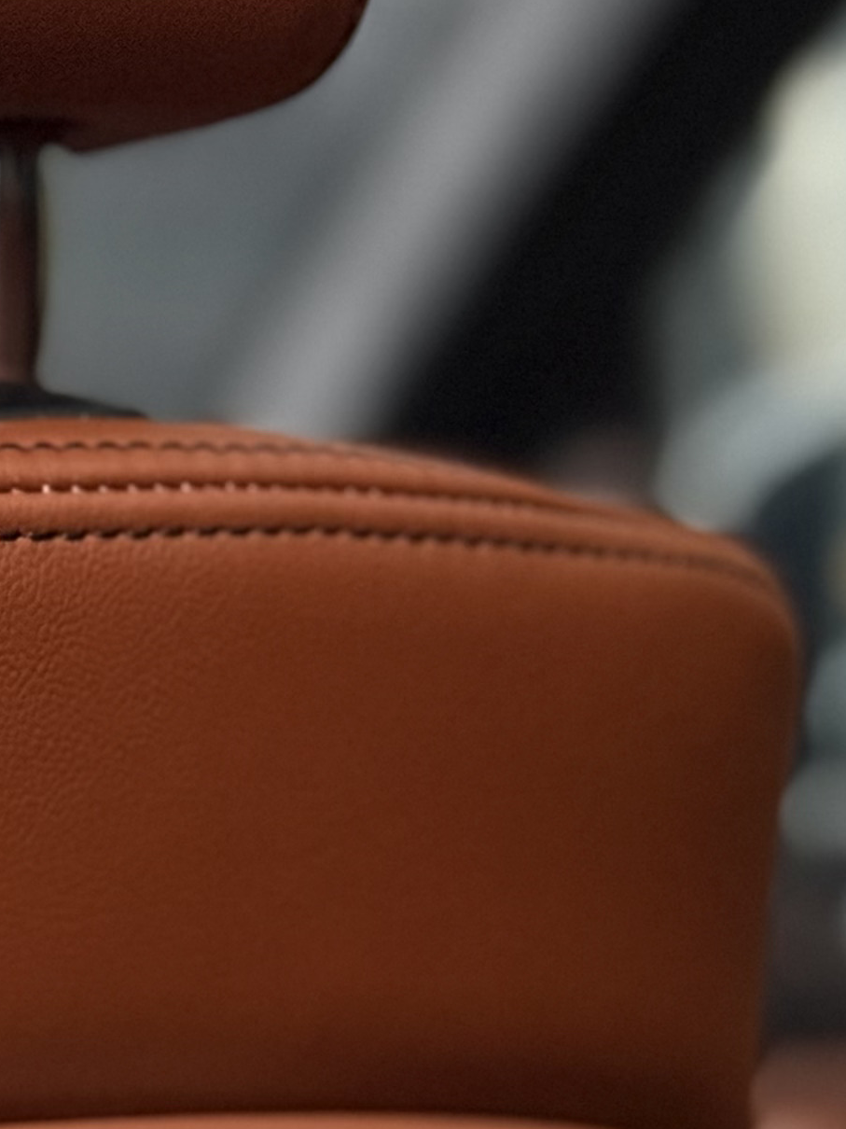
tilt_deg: -8.6
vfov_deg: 12.1
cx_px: -186
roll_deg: -0.4
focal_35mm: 160
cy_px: 1325
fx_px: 5216
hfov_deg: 9.2
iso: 500
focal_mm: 6.76
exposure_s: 1/35
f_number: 1.78
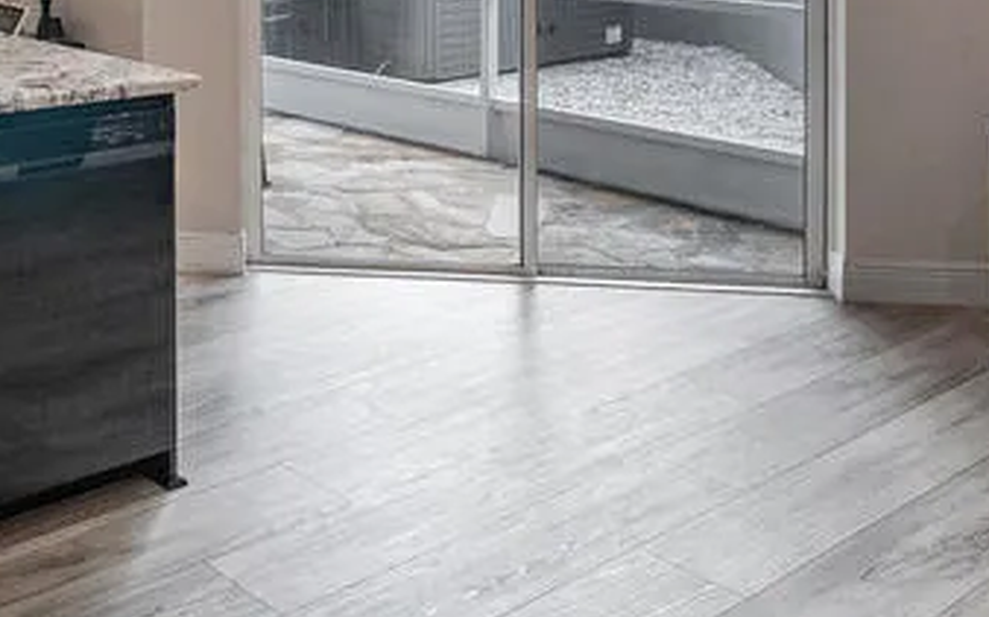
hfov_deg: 42.4
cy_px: -29
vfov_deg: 26.7
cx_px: 202
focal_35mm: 45
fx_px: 1213
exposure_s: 1/60
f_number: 4
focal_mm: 7
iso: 1000
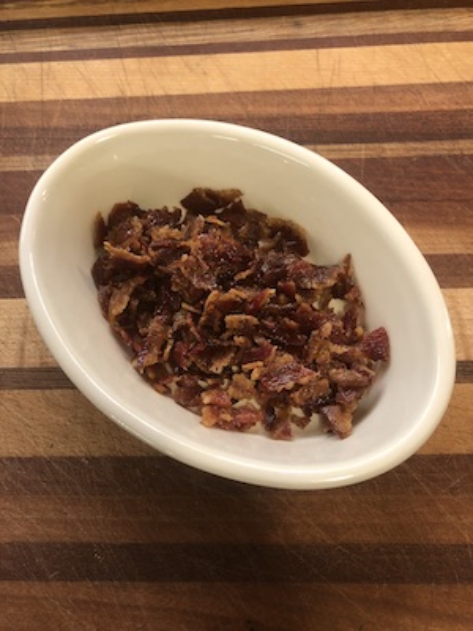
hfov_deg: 49.7
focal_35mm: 28
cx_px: 236
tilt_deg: -65.8
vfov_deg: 63.4
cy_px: 316
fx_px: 510
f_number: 1.8
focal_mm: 4
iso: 64
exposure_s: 1/15
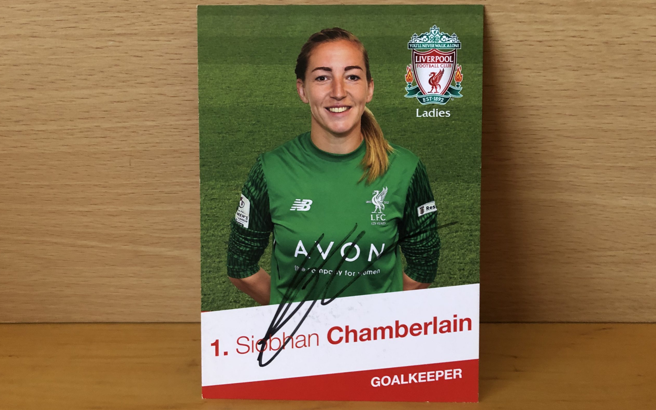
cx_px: 328
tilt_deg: -25.1
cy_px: 197
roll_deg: +0.3
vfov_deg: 41.8
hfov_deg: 62.9
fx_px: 536
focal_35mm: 30
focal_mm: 3.99
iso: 80
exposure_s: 1/6
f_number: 1.8
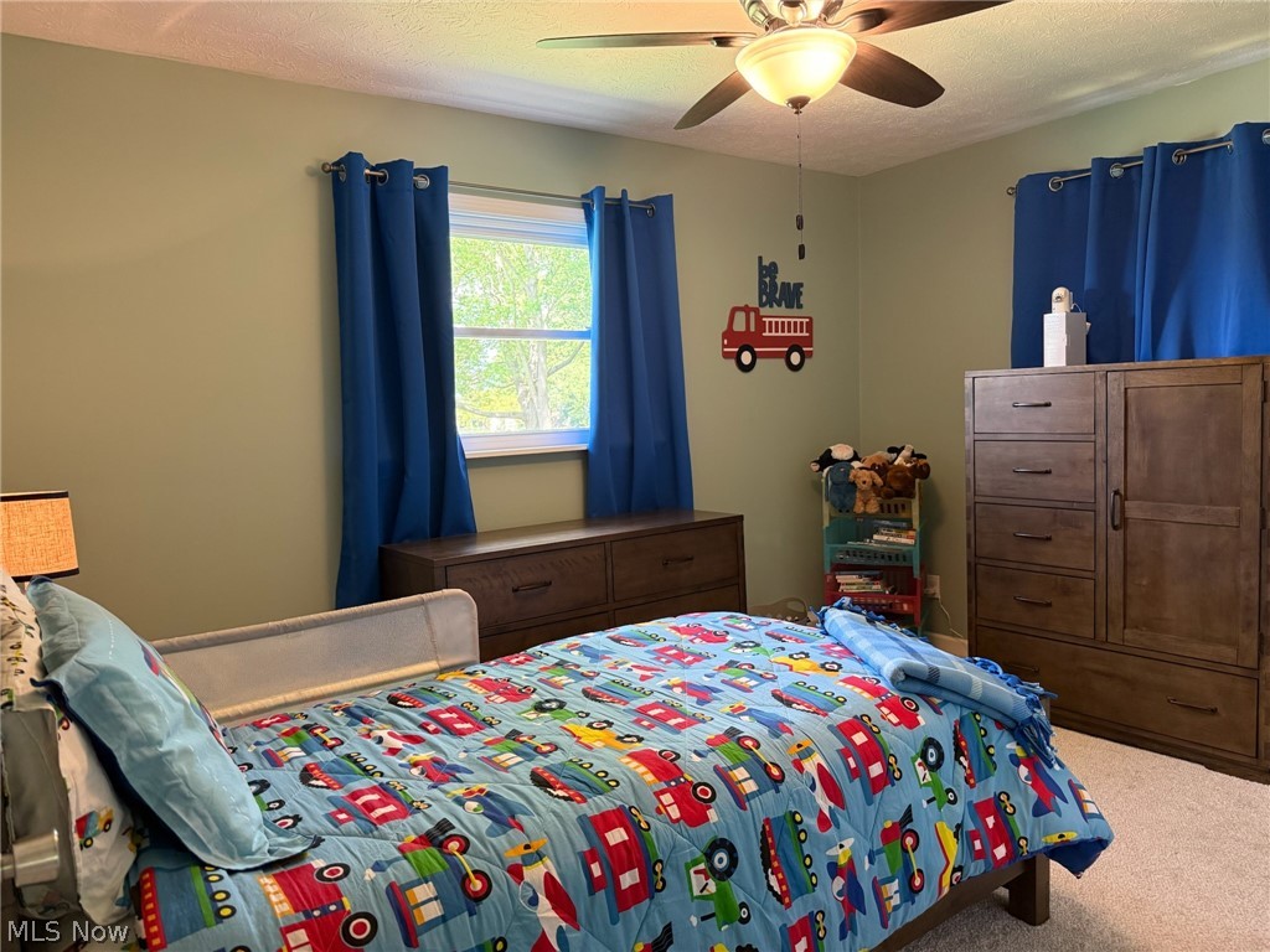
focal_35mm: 24
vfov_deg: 56.8
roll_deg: +2.0
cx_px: 635
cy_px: 476
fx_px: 881
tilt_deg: -4.5
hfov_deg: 71.6
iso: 320
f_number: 1.78
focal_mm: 6.76
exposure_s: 1/60
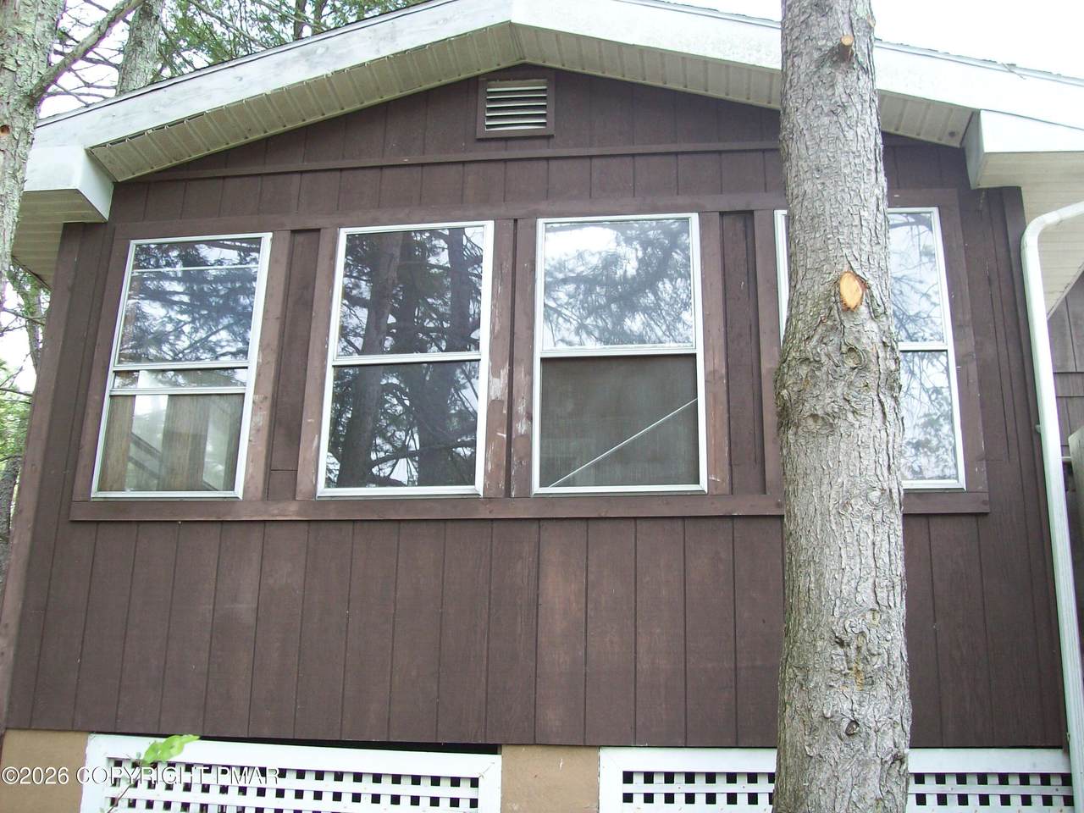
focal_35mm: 36
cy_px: 406
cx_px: 542
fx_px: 1127
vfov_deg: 39.7
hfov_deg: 51.4
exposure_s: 1/74.4
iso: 80
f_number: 2.7
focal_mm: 6
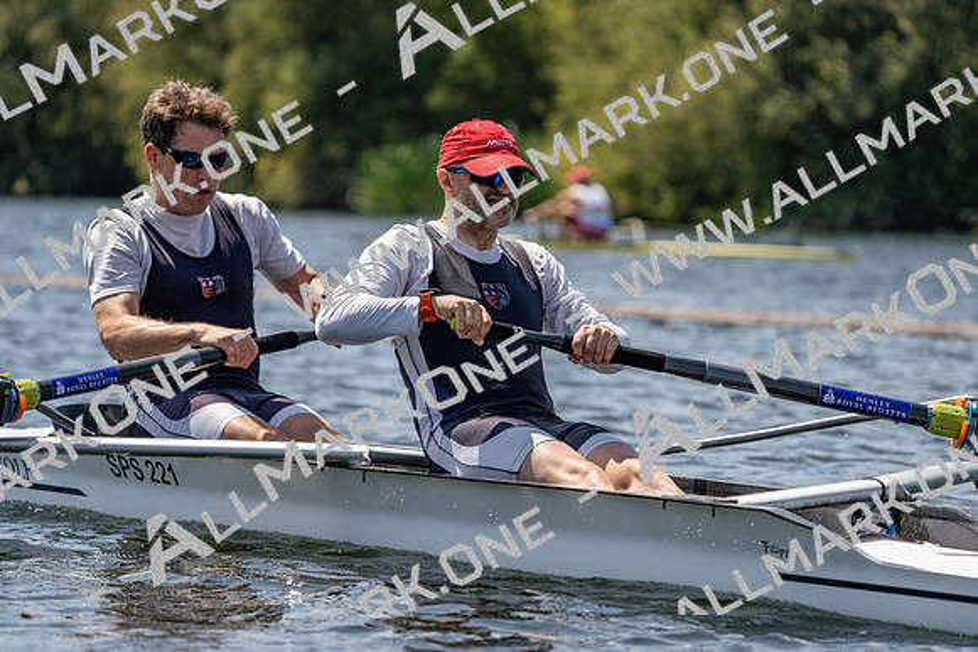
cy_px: 326
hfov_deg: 8.2
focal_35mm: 250
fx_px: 6793
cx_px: 489
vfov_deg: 5.5
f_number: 5.6
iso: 250
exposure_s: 1/2000
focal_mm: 250
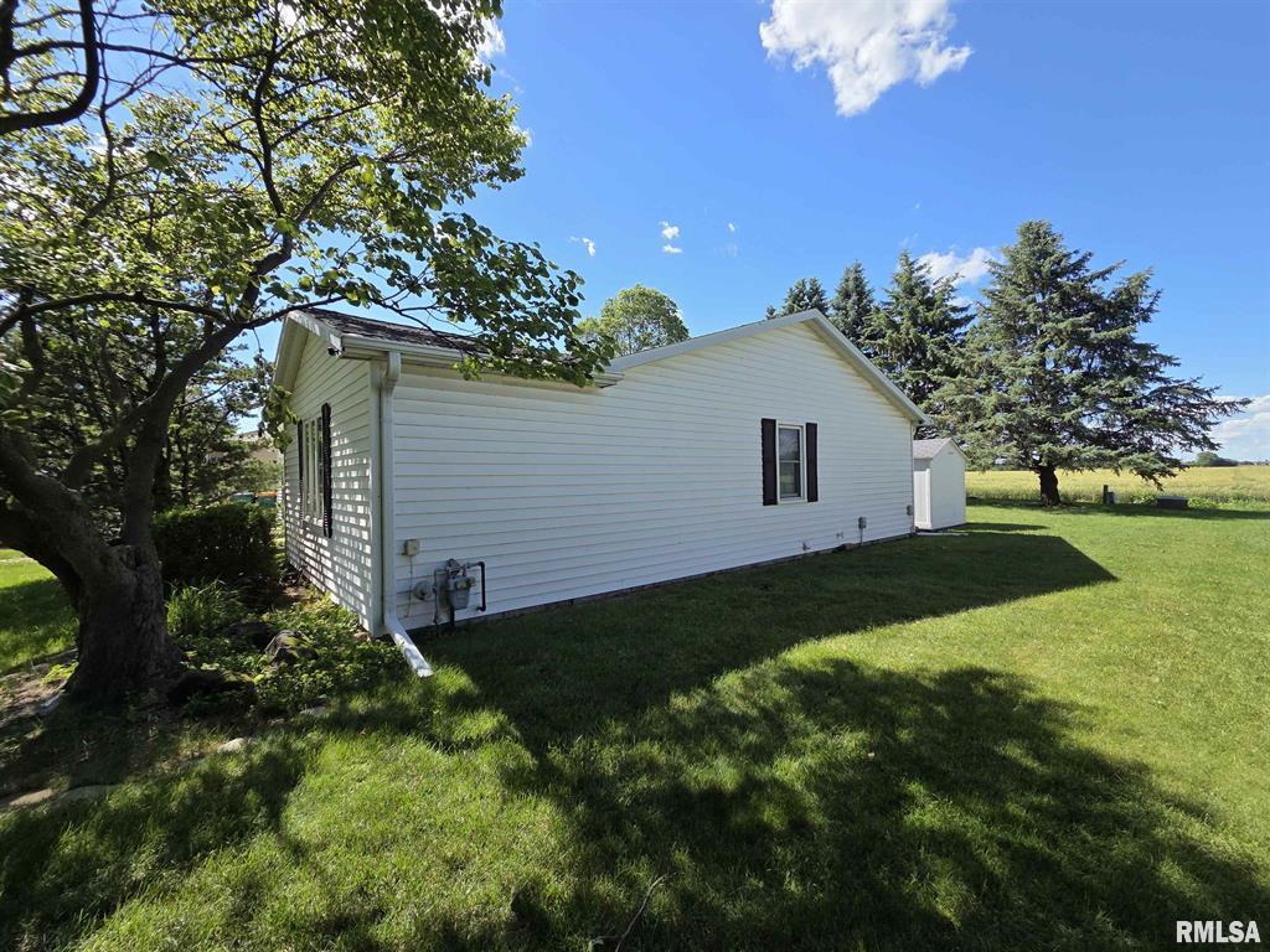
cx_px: 635
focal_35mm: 13
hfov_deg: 106.2
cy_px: 476
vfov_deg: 89.9
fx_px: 477
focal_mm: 2.2
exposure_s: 1/1011
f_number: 2.2
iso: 50
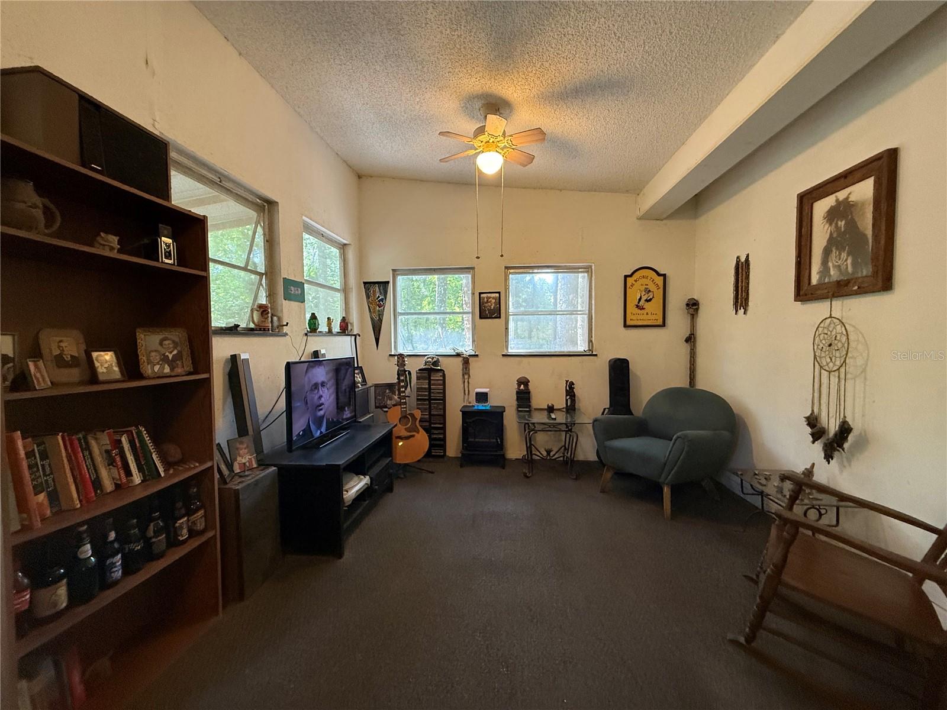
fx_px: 383
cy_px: 355
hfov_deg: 102.1
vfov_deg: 85.7
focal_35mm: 14
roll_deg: +0.4
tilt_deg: -2.8
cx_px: 474
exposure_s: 1/60
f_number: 2.2
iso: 400
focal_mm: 2.22
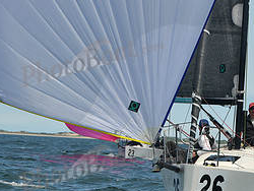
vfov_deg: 3.7
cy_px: 99
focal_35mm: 401
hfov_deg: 4.9
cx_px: 217
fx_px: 2945
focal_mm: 180
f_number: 9
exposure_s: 1/640
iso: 320
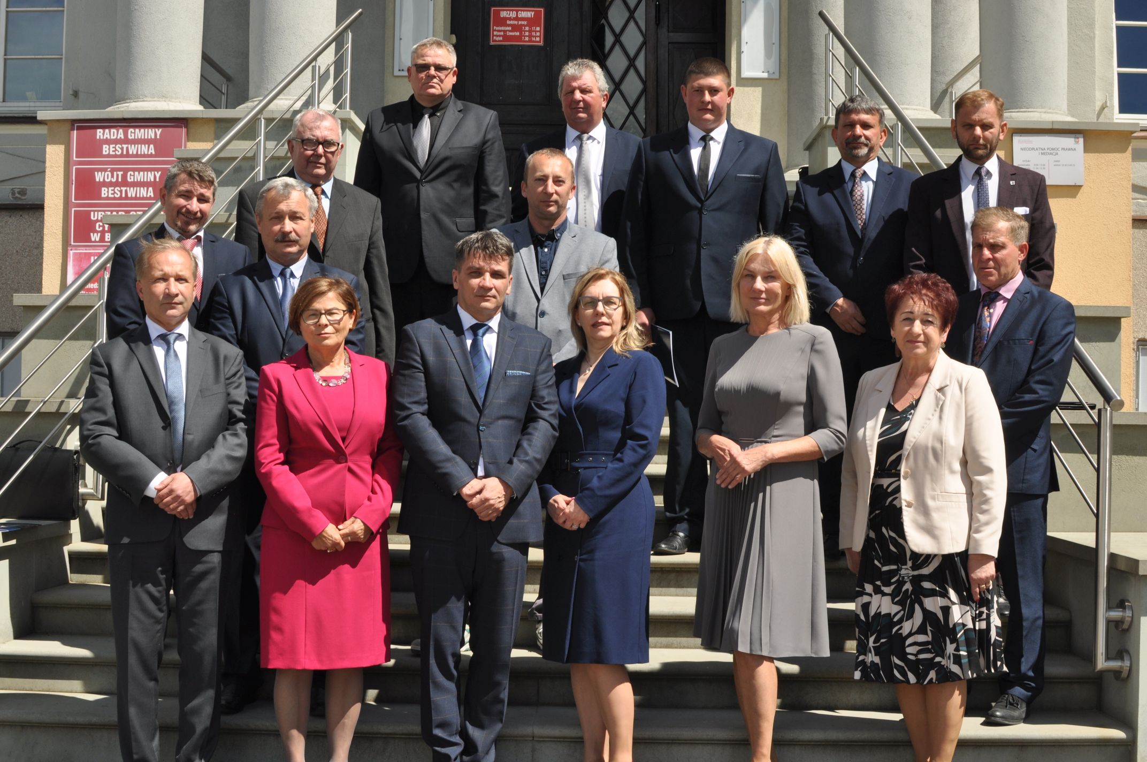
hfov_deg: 37.9
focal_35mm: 52
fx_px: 1671
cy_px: 381
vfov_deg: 25.7
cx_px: 574
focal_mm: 35
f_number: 5.6
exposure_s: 1/200
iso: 200
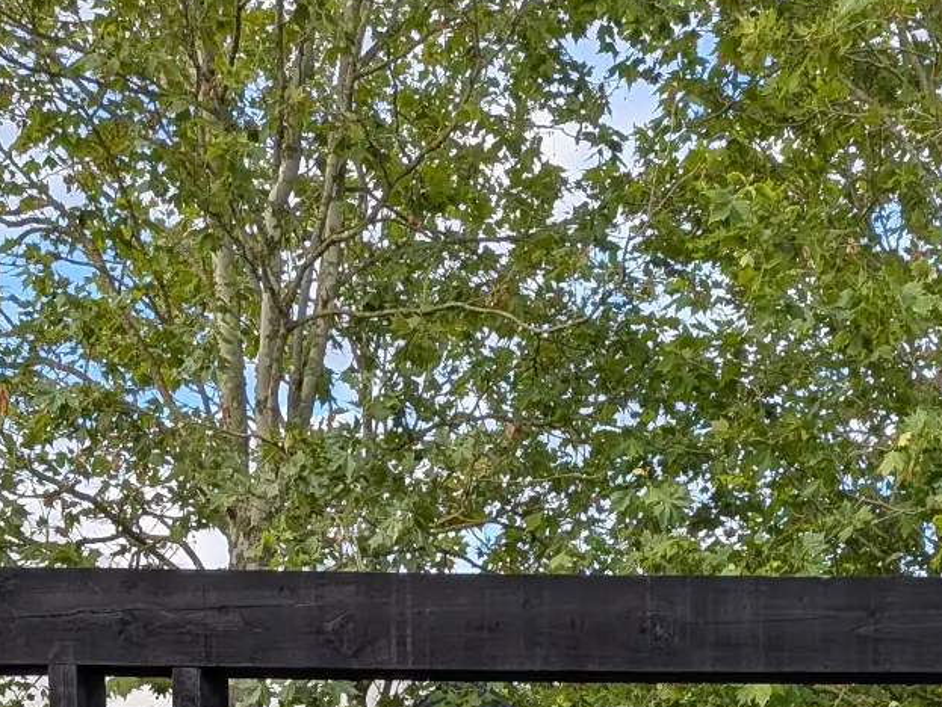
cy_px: 1089
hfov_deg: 24.9
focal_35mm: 77
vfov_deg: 17.1
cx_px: 758
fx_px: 2097
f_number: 1.7
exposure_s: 1/735
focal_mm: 4.53
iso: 28
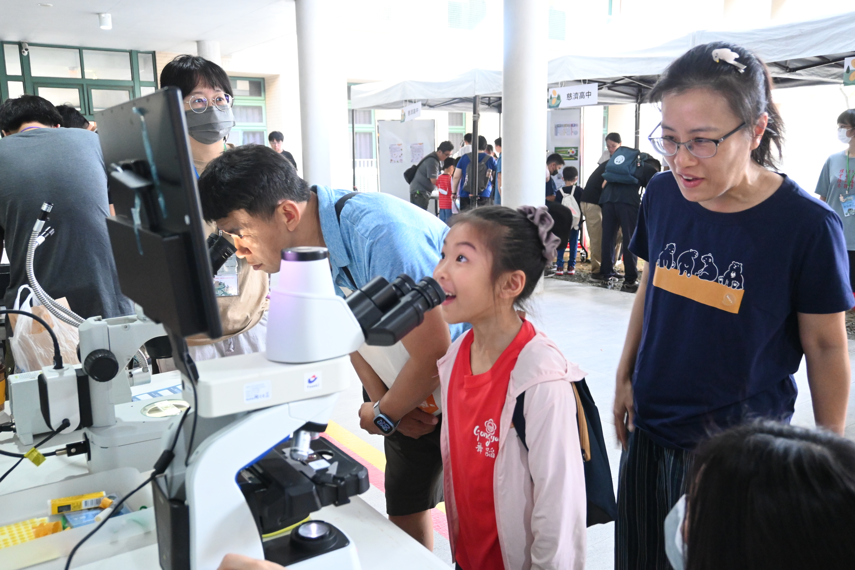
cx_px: 428
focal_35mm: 30
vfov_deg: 43.6
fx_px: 712
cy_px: 285
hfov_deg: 61.9
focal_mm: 20
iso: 3600
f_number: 3.8
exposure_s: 1/60
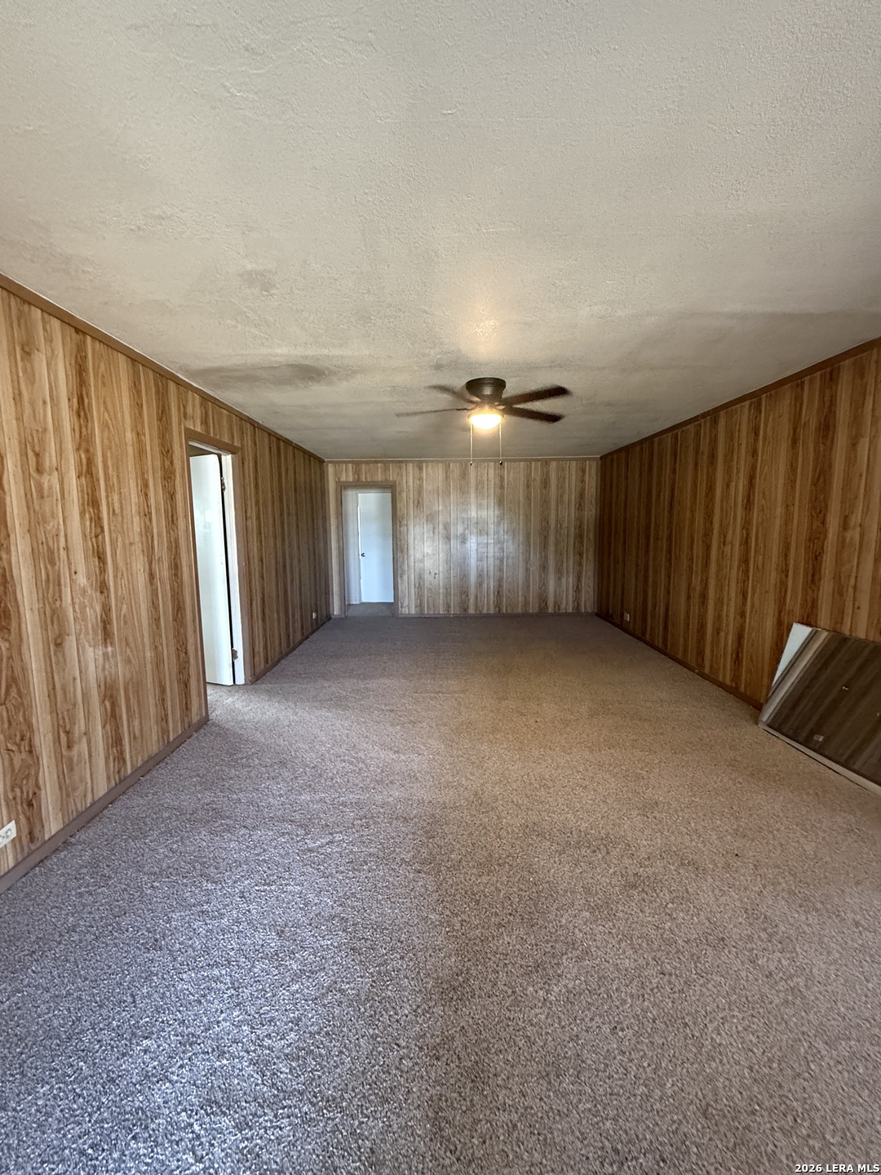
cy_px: 588
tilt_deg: -6.9
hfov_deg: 85.7
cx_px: 440
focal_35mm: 14
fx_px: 475
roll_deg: +0.4
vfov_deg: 102.1
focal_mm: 2.22
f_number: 2.2
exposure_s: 1/60
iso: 800
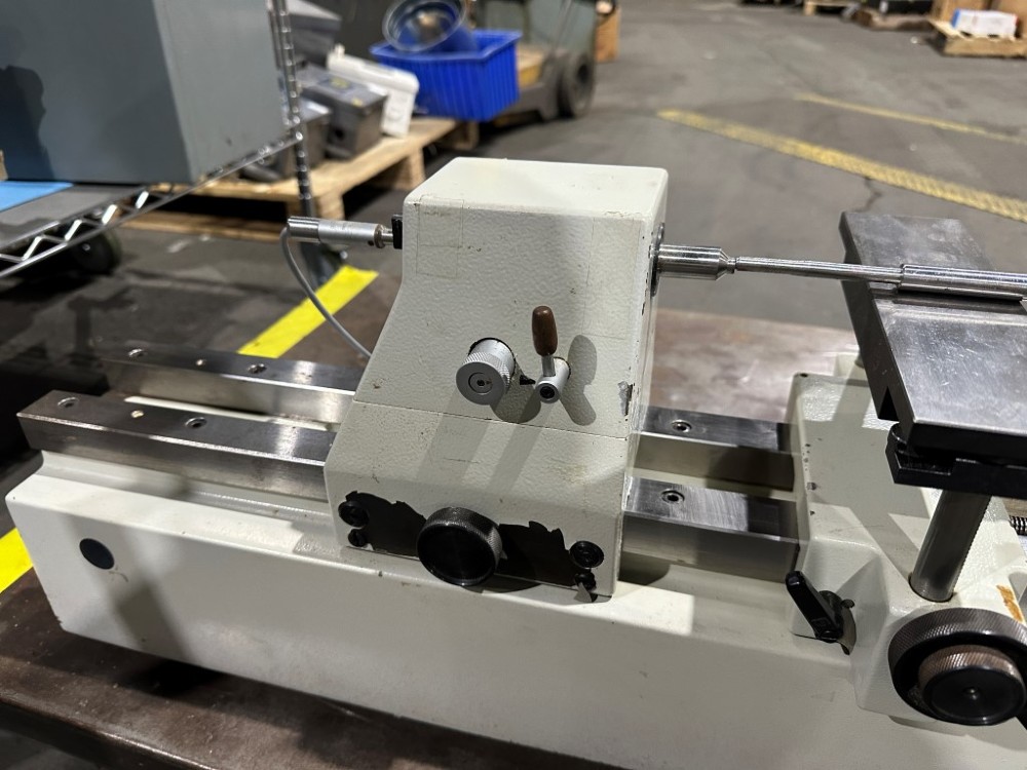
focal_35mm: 24
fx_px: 712
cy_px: 385
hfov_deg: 71.6
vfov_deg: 56.8
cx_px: 514
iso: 400
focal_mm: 6.86
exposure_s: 1/60
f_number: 1.78
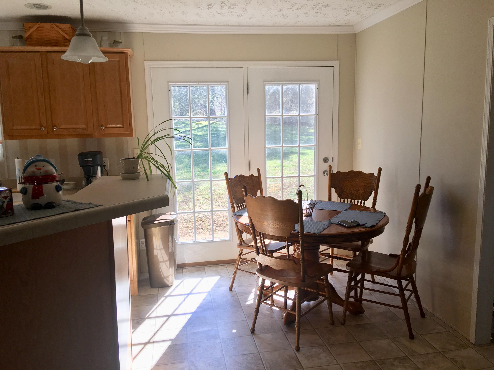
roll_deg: +0.6
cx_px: 247
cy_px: 185
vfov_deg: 48.2
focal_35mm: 29
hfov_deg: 61.7
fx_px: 414
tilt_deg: -6.4
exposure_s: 1/130
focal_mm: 4.15
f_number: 2.2
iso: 25
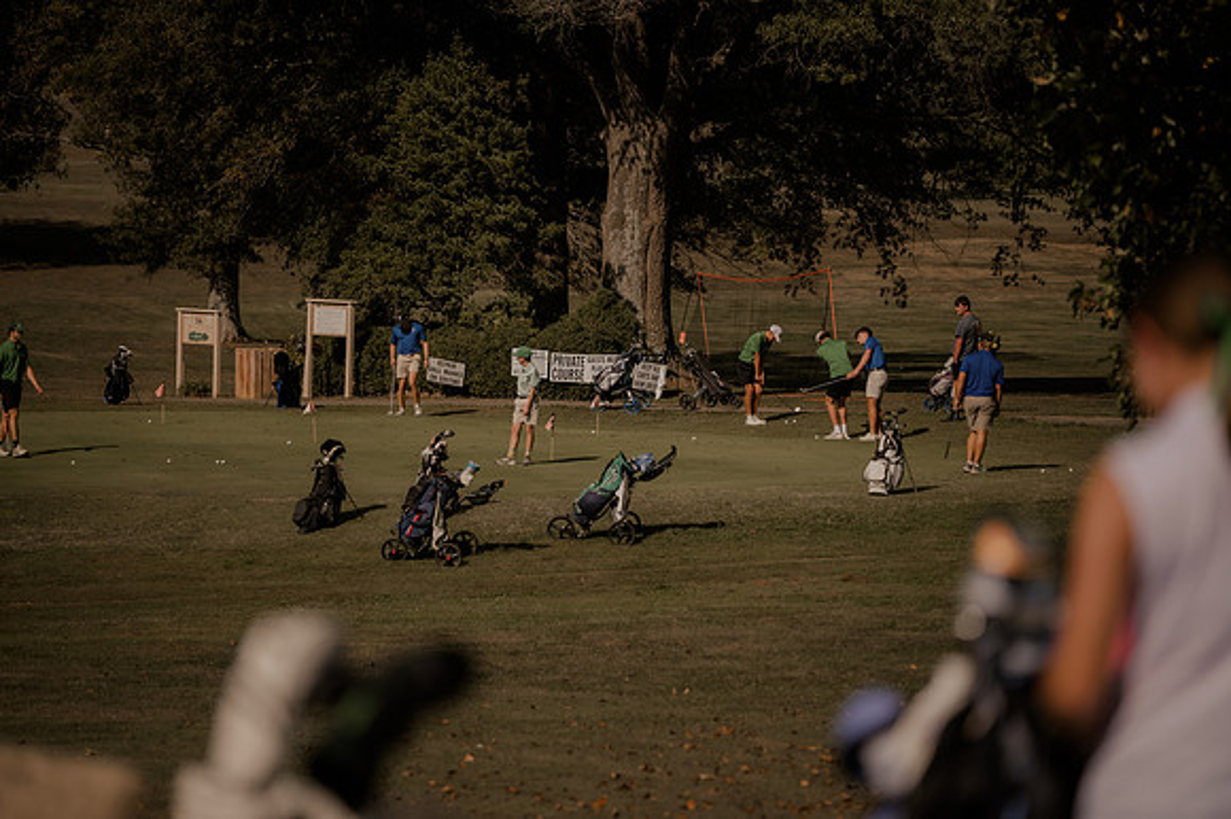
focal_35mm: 170
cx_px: 616
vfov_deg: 8.1
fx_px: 5810
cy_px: 410
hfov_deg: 12.1
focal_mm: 170
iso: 250
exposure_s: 1/5000
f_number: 2.8
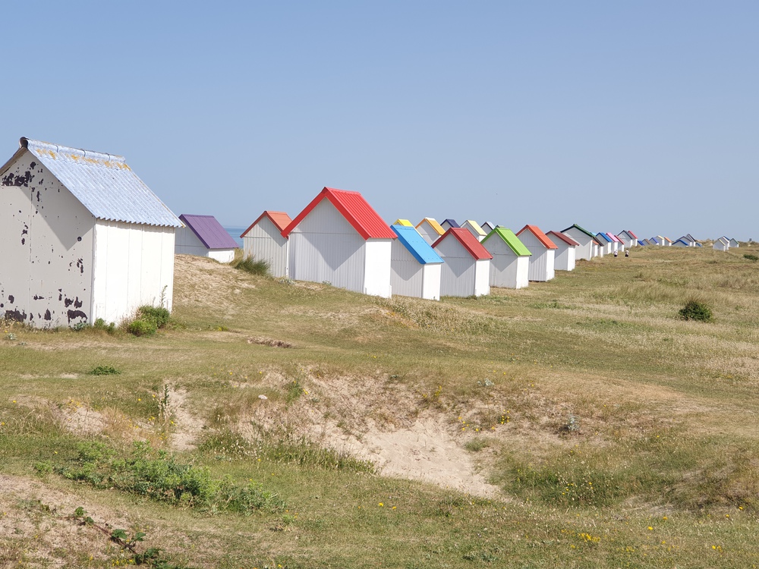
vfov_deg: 28.0
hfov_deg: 36.8
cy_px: 284
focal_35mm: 52
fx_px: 1140
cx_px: 380
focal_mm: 6
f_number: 2.4
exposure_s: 1/914
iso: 100
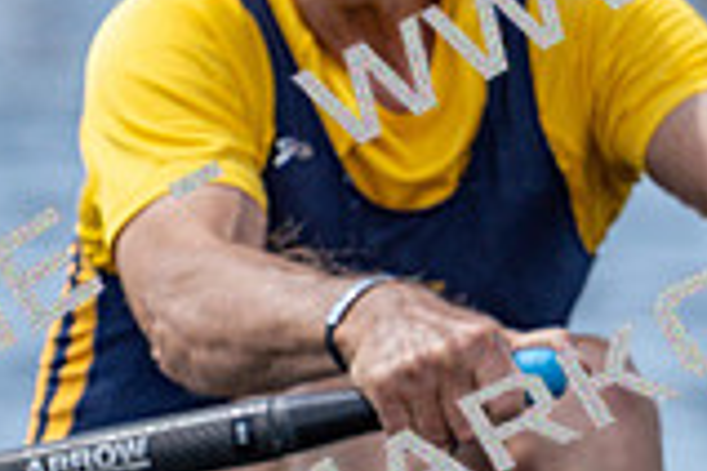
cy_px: 158
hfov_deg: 1.2
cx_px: 845
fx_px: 32932
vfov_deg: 0.8
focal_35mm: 1677
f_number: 6.3
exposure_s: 1/2000
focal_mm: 459
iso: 500
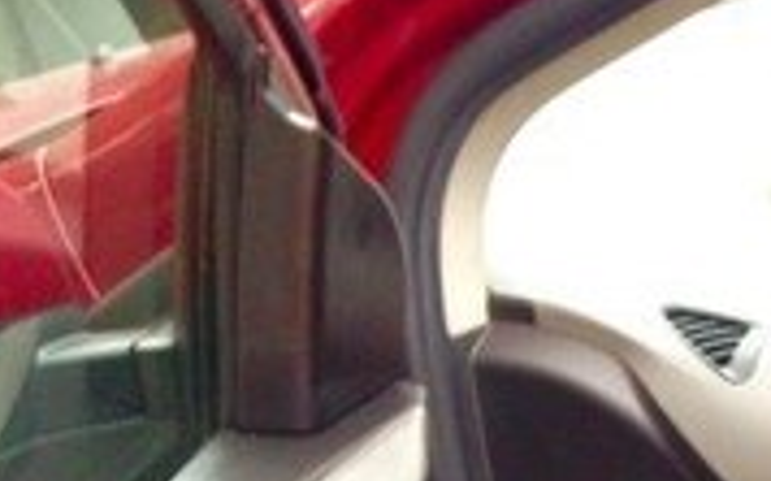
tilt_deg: -29.2
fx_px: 2730
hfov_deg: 14.6
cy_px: 838
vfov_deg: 9.6
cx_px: 1269
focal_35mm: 130
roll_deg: +0.6
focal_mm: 4.12
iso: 64
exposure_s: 1/20
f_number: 2.4
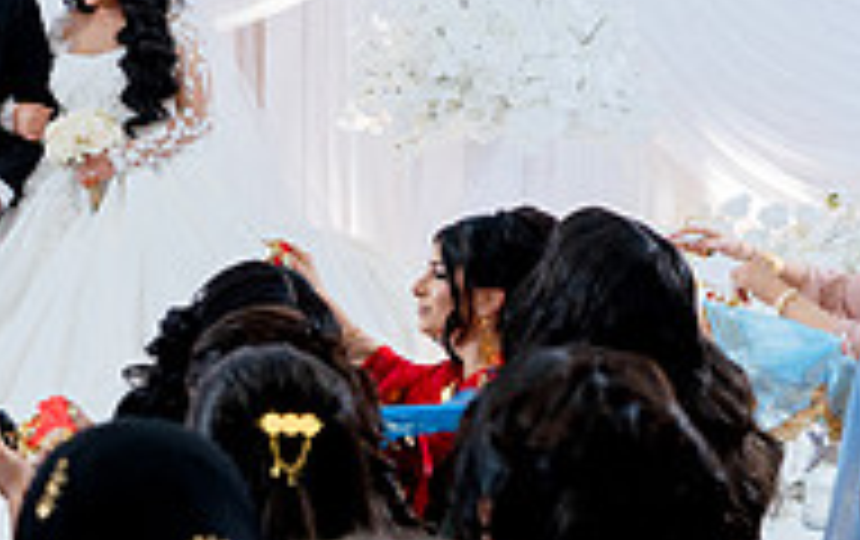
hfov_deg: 20.7
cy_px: 318
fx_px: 2253
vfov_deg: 13.7
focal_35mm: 96
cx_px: -57
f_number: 2.8
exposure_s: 1/160
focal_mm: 28
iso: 800
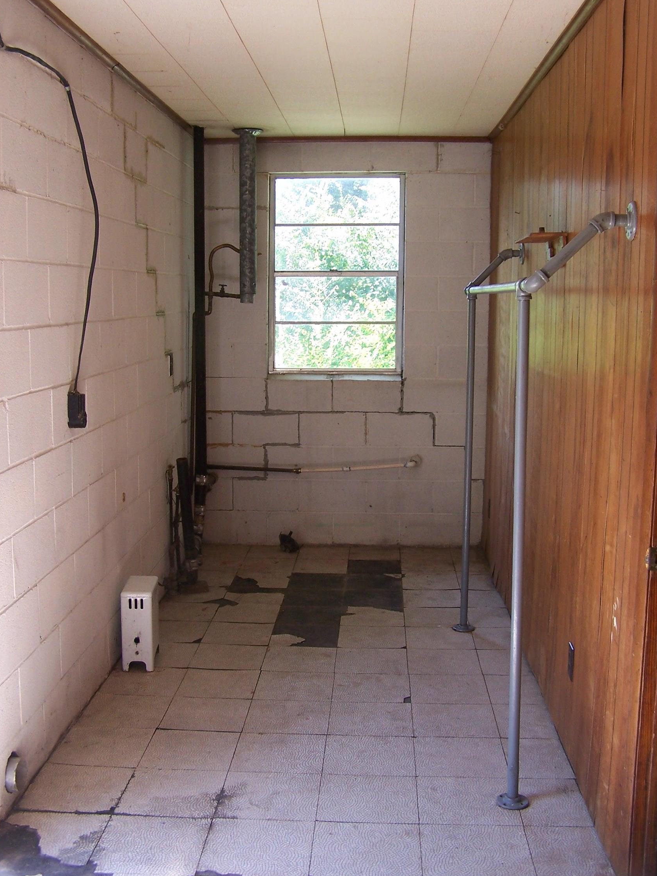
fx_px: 987
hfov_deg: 36.8
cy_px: 442
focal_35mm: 39
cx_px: 322
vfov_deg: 47.9
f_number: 2.8
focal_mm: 6.3
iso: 80
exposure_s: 1/50
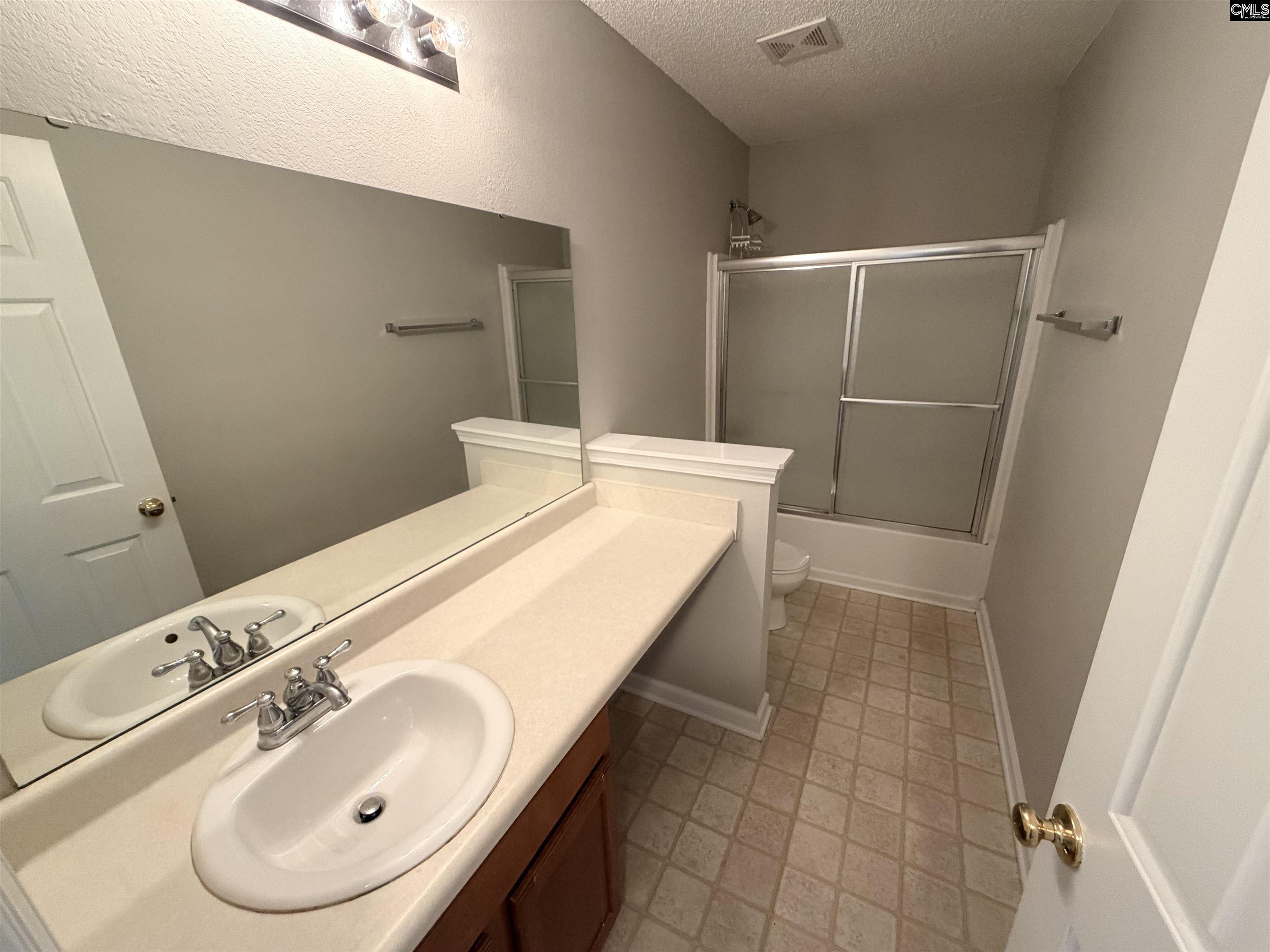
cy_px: 476
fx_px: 514
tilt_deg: -18.9
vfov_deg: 85.7
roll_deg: +2.3
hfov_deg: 102.1
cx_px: 635
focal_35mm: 14
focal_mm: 2.22
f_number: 2.2
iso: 400
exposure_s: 1/60
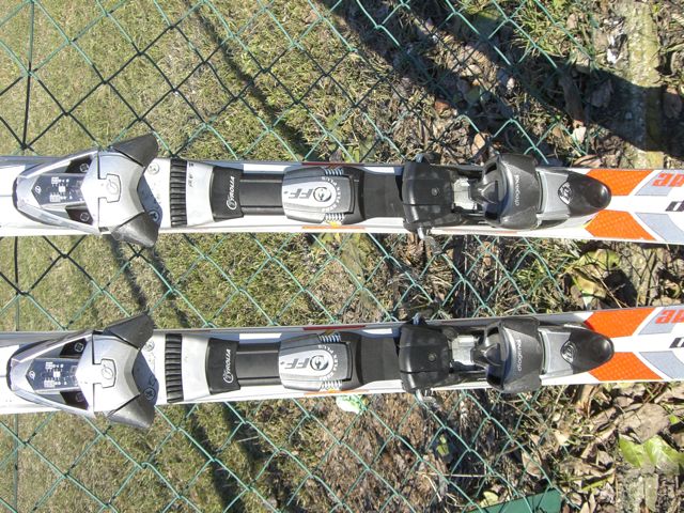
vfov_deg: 37.7
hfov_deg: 49.0
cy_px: 256
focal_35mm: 38
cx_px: 342
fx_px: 751
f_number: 4.3
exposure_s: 1/250
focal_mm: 6.2
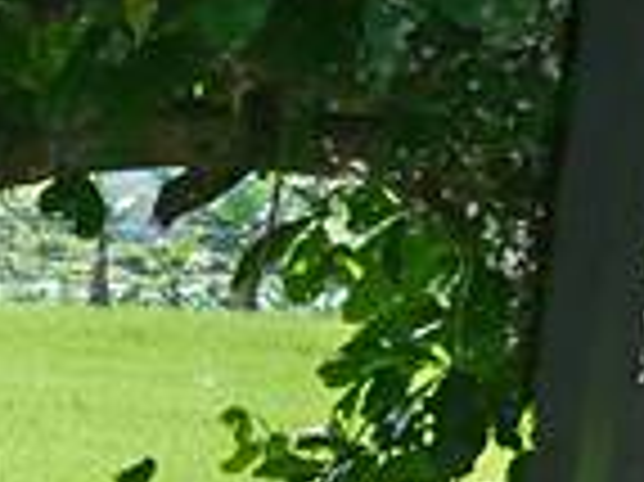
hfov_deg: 8.6
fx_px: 3643
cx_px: -1229
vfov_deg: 7.0
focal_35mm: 196
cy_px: 1282
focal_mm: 14
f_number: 3.2
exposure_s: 1/800
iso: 200
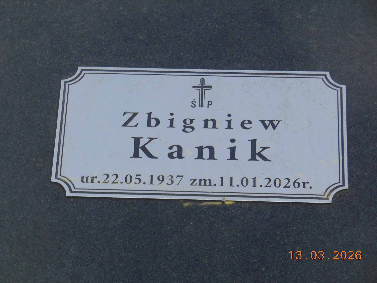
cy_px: 142
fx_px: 1209
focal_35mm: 111
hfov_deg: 17.7
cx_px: 188
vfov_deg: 13.3
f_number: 4.8
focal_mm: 19.7
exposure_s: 1/320
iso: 125
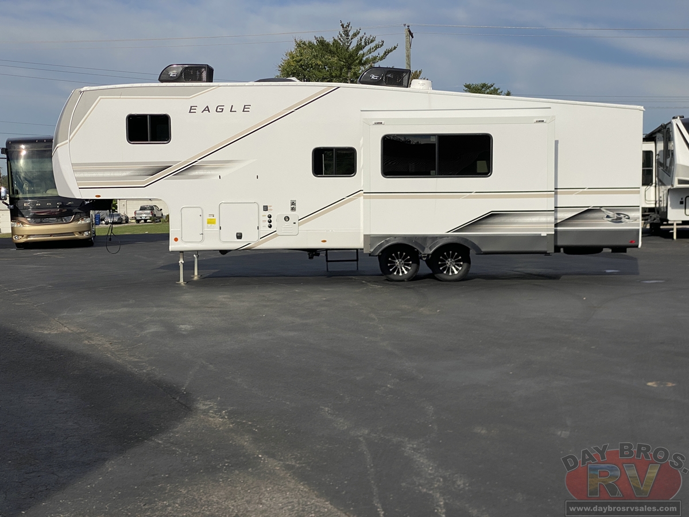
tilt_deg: -3.8
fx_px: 1035
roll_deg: +1.0
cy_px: 258
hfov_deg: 36.8
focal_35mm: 52
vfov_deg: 28.0
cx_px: 344
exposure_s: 1/4348
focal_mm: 6
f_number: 2
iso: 20
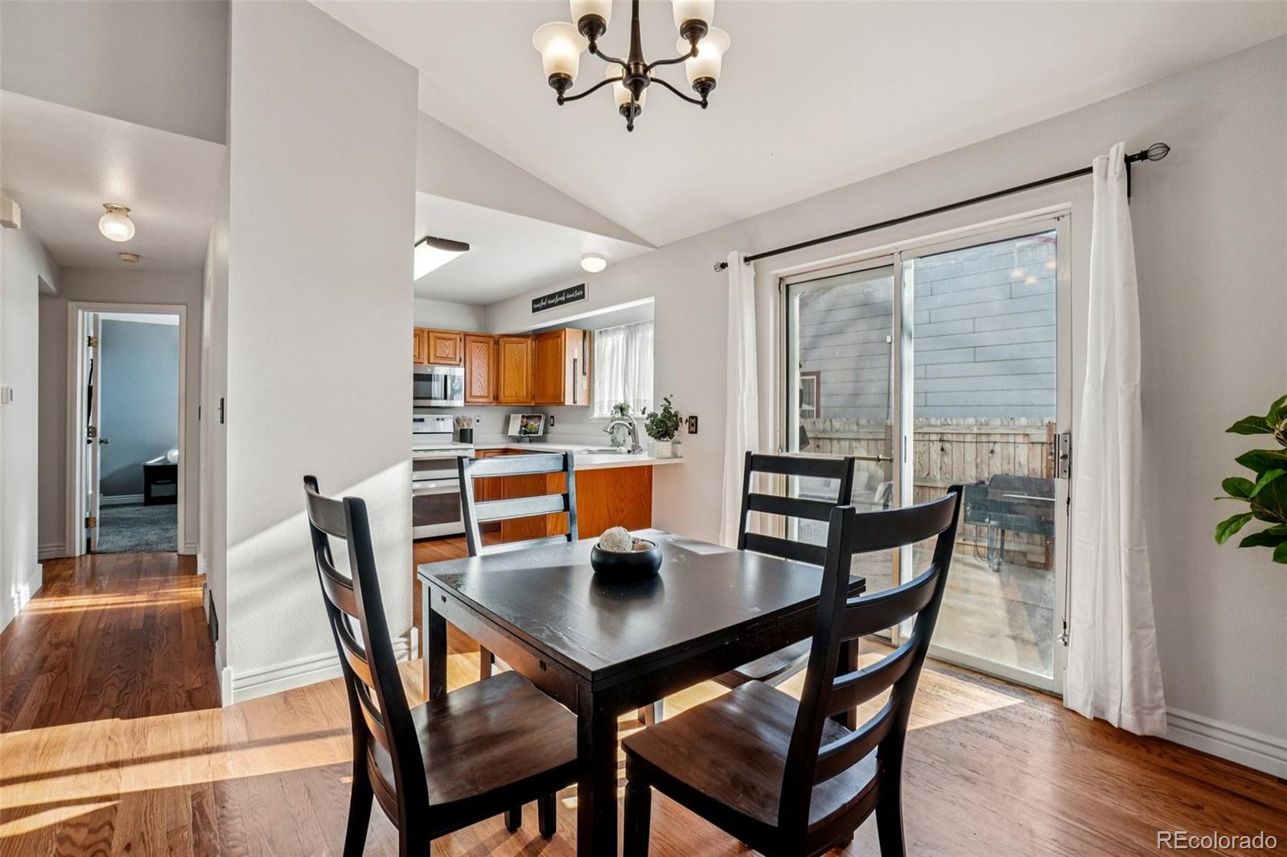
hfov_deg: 100.4
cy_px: 428
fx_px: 536
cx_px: 644
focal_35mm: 15
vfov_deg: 77.3
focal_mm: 10
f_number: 8
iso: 400
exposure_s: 1/160
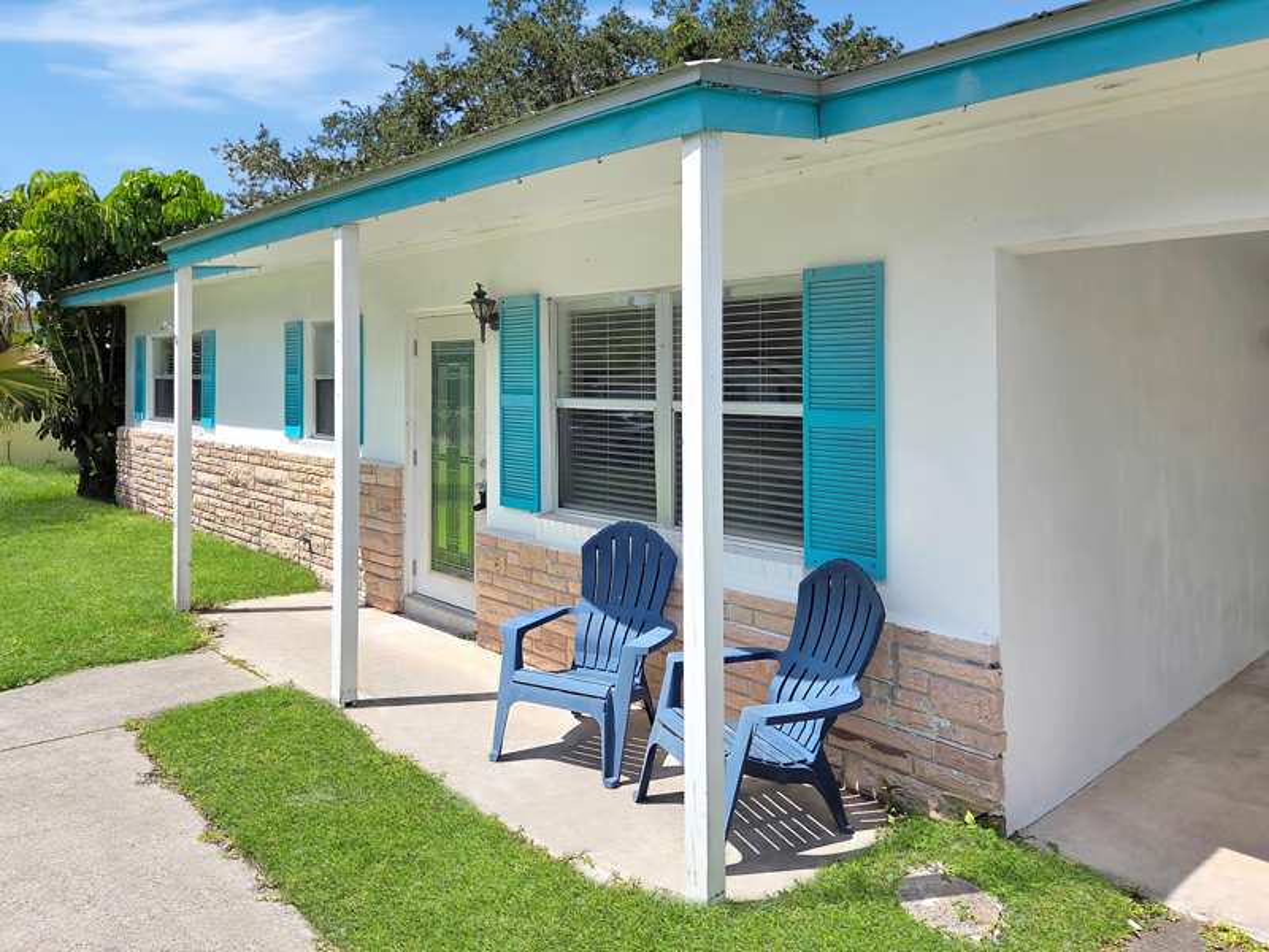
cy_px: 476
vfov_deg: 58.9
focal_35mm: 23
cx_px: 634
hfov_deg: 73.9
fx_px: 843
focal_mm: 5.4
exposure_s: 1/5862
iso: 80
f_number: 1.8
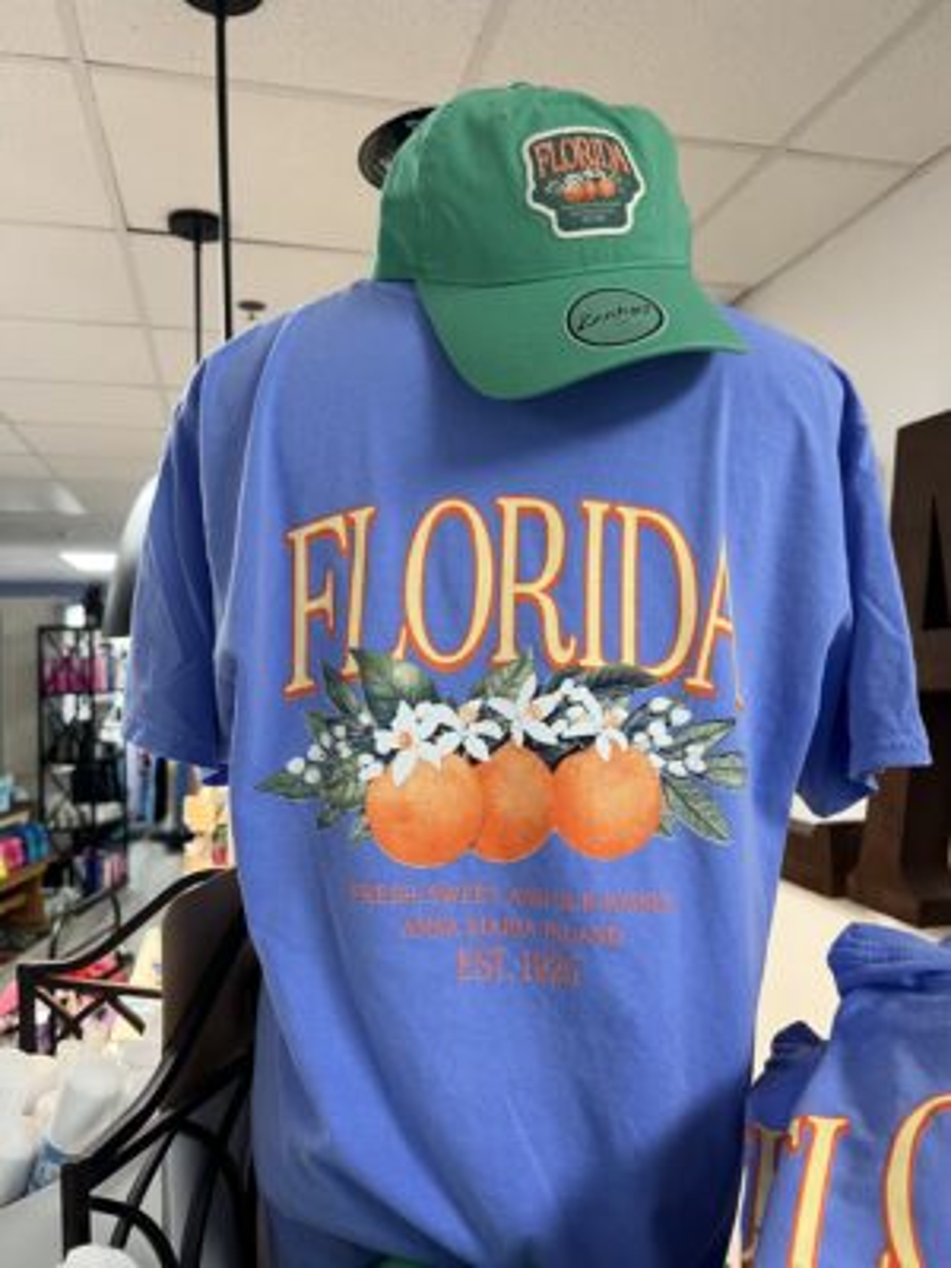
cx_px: 476
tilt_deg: +1.5
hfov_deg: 53.1
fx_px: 952
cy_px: 634
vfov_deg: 67.3
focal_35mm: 26
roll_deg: +0.1
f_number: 1.5
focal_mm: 5.7
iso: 100
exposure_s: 1/60
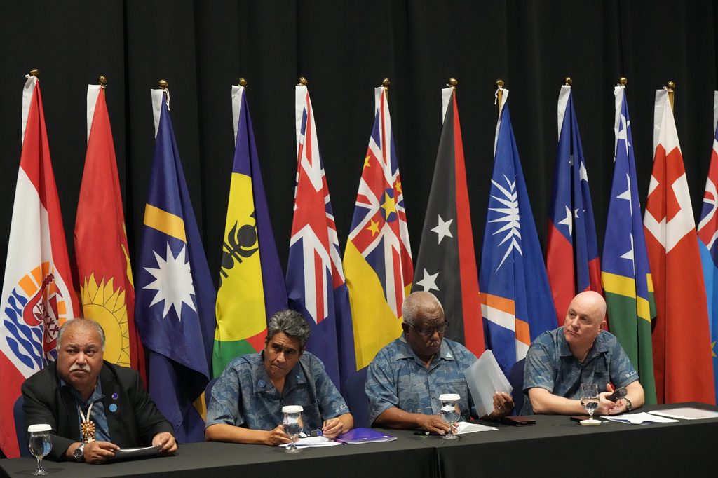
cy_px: 239
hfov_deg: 28.9
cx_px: 359
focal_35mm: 70
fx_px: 1396
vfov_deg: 19.4
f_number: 5.6
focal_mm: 70
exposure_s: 1/160
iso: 12800
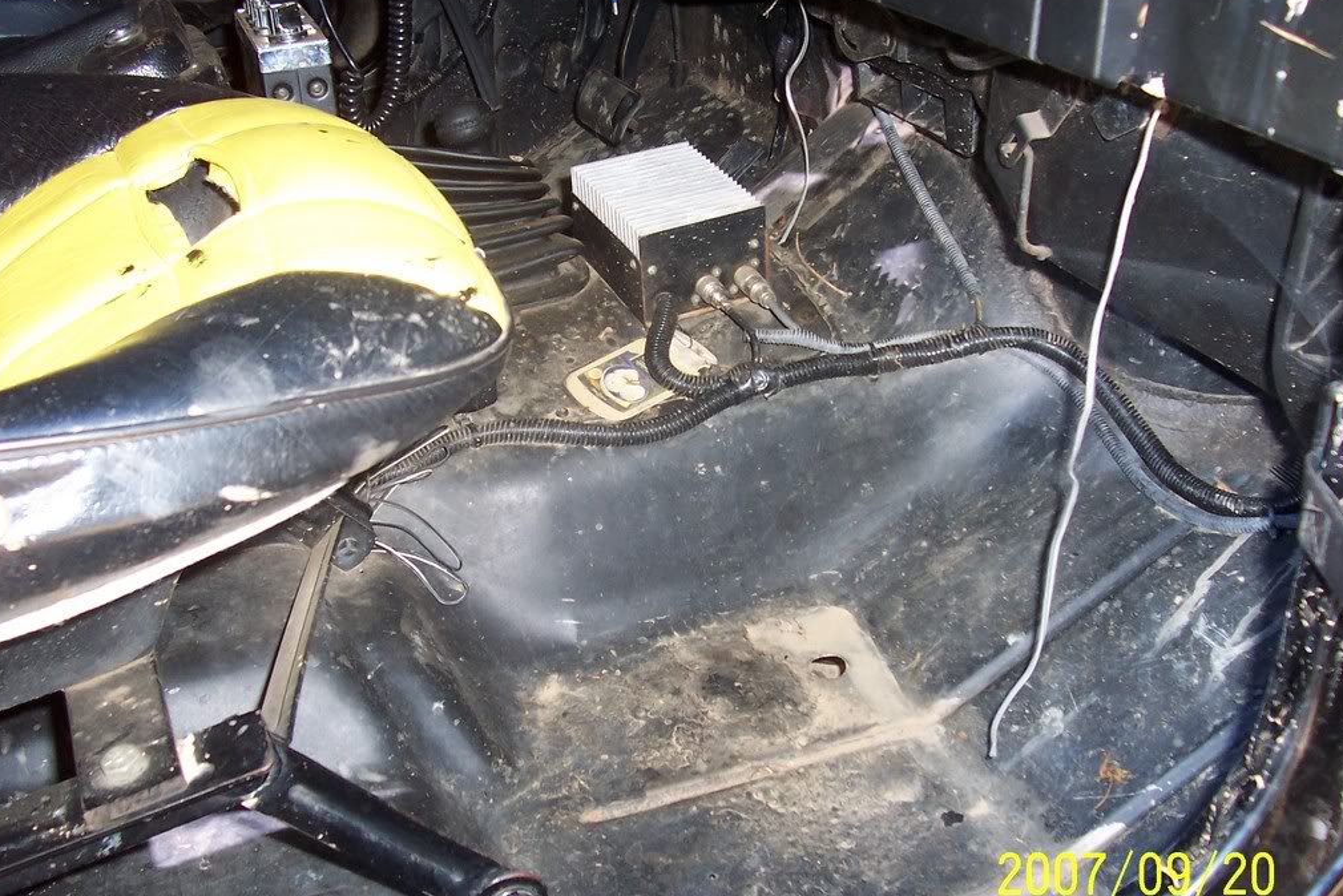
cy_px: 492
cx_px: 669
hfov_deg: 49.5
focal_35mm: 39
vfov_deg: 34.2
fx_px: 1455
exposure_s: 1/60
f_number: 2.8
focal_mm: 5.6
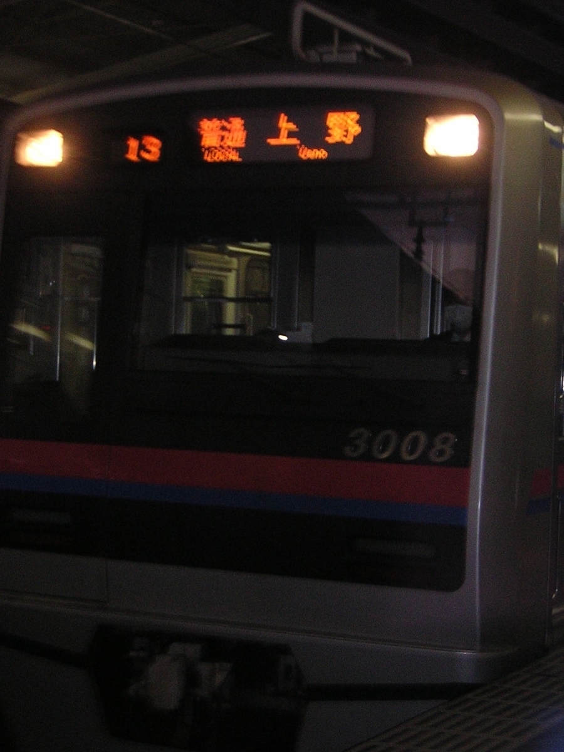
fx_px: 1673
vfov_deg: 25.3
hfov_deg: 19.1
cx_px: 282
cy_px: 376
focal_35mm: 77
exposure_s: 1/60.1
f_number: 3.9
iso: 400
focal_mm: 10.1
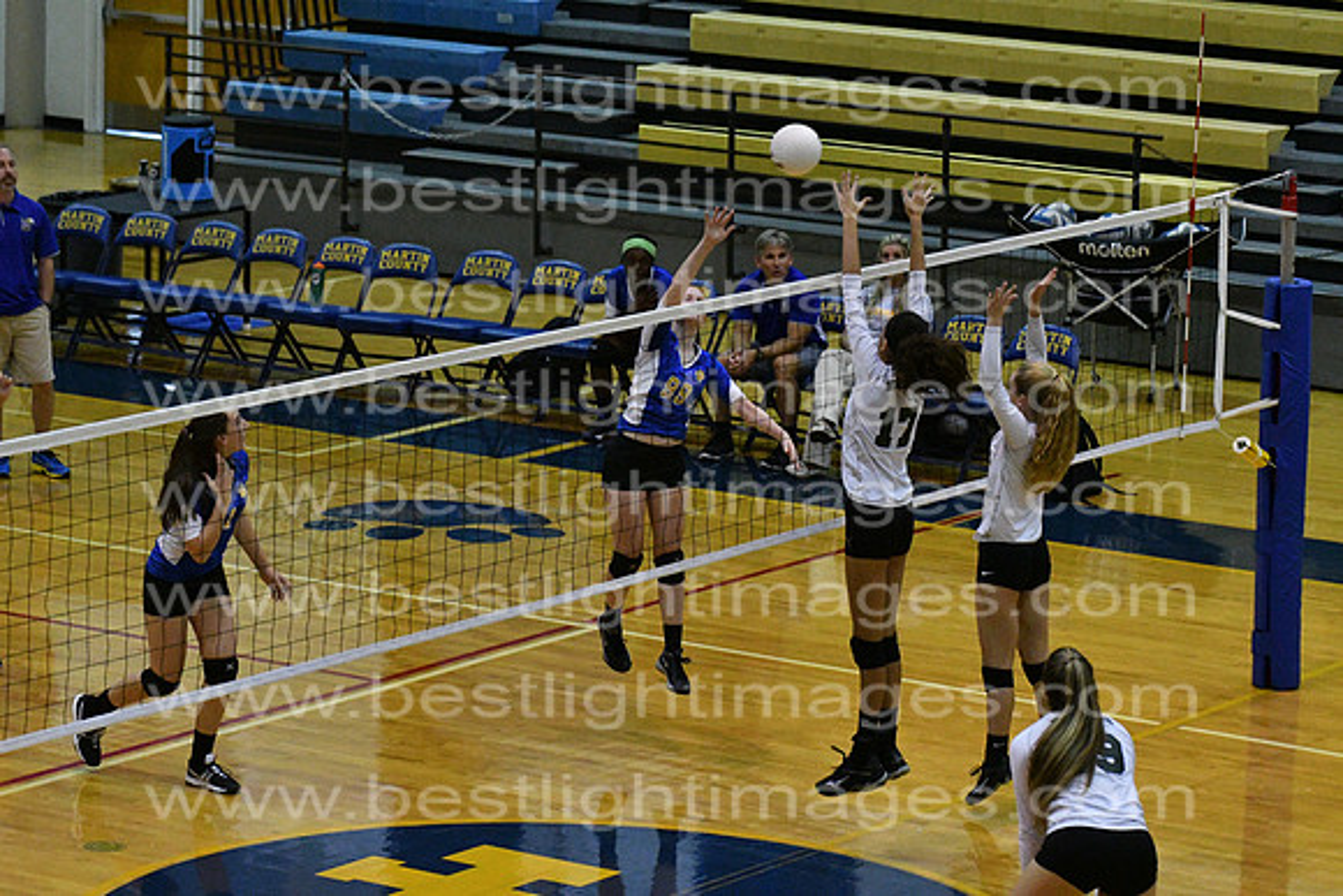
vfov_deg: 6.5
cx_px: 672
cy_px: 448
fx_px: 7836
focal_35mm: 210
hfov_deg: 9.8
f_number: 4
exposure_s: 1/800
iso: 8000
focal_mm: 140
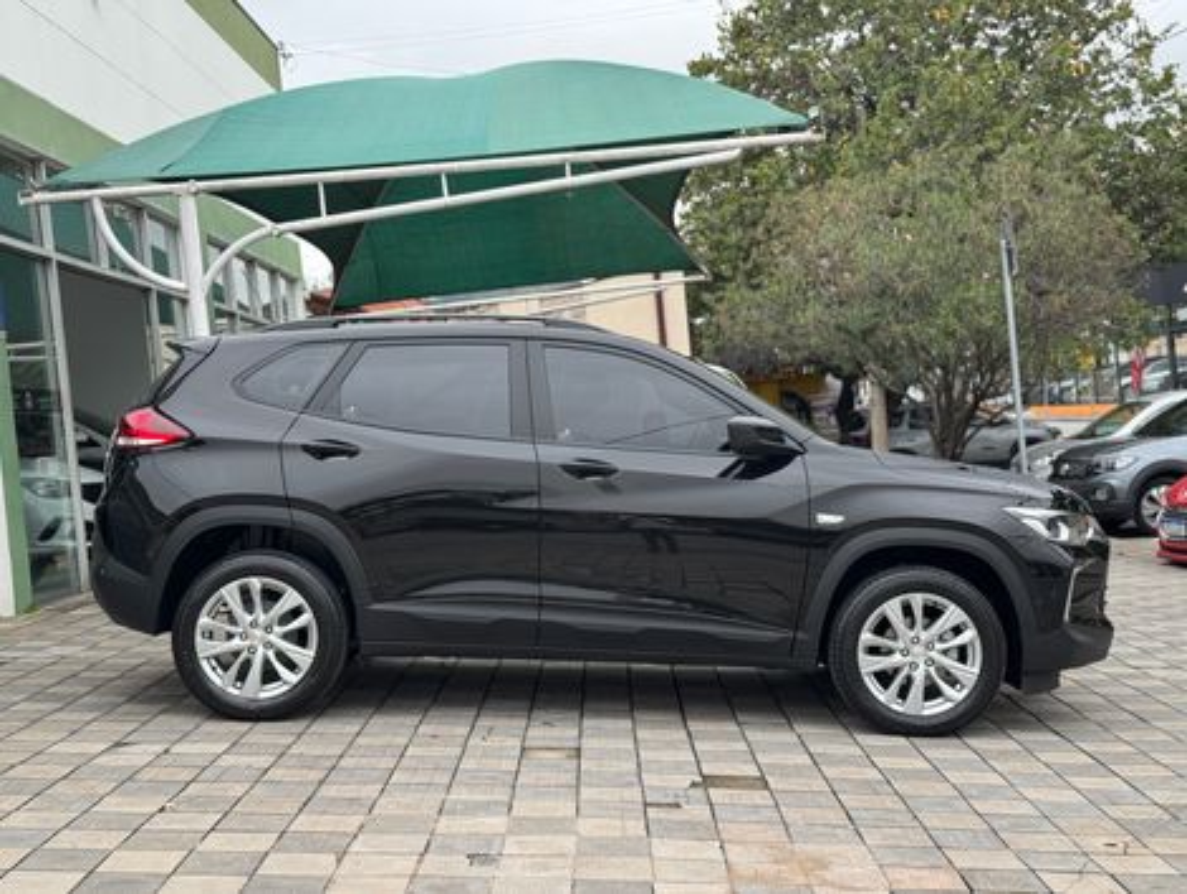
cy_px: 447
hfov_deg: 39.6
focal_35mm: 48
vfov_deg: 30.3
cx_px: 594
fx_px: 1648
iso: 64
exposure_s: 1/172
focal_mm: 6.76
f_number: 1.78
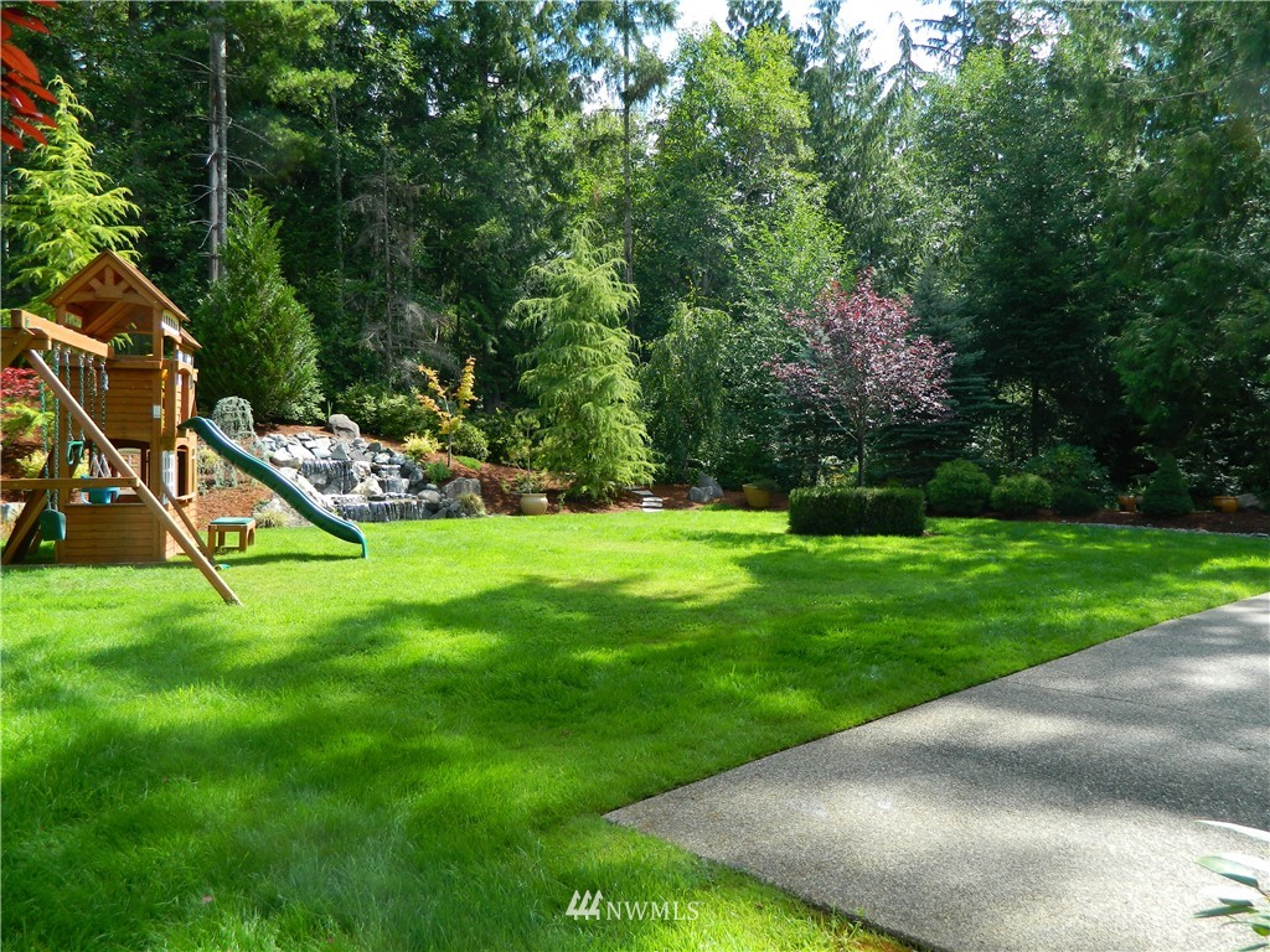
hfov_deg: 69.4
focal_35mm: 25
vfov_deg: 54.9
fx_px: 917
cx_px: 635
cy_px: 476
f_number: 3.1
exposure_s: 1/320
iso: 80
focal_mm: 4.5
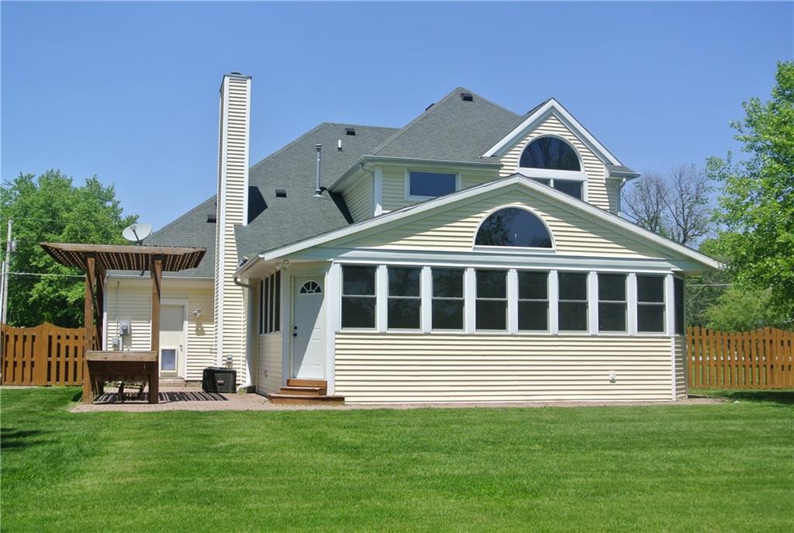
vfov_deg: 34.3
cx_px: 397
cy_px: 266
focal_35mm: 39
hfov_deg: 49.5
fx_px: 862
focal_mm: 14.5
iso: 100
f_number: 4.5
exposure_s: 1/640
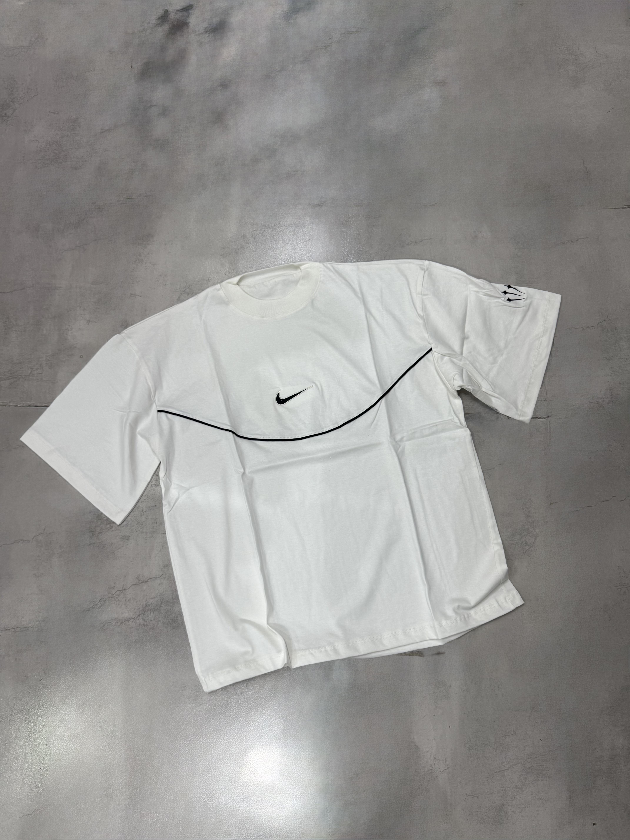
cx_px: 315
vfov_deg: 71.6
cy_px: 420
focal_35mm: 24
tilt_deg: -80.2
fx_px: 582
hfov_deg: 56.8
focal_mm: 6.76
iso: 100
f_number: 1.78
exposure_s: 1/100
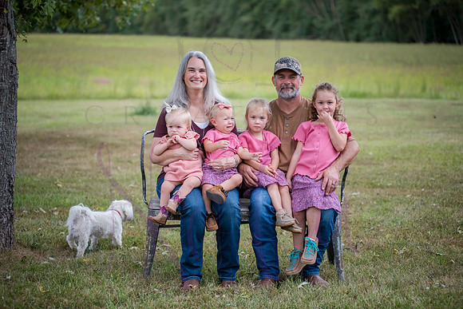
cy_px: 154
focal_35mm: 80
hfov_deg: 25.4
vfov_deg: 17.1
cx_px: 232
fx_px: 1029
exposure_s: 1/640
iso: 400
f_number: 3.2
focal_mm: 80
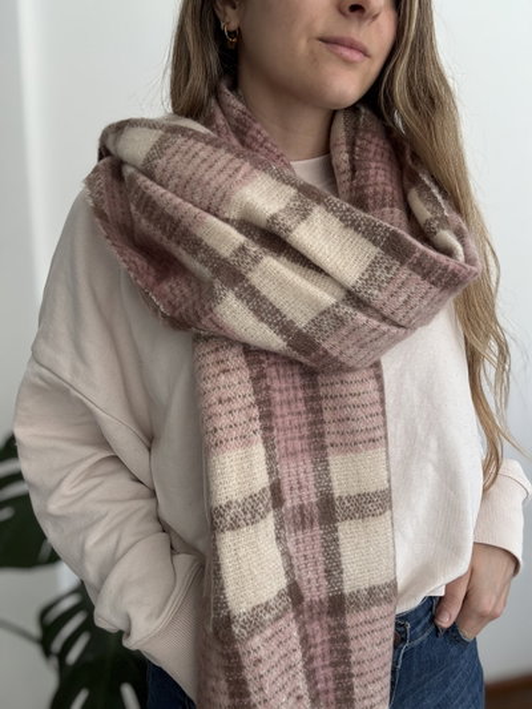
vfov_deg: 60.0
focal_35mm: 30
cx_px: 266
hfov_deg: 46.8
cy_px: 354
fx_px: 614
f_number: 1.9
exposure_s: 1/121
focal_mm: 2.69
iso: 64
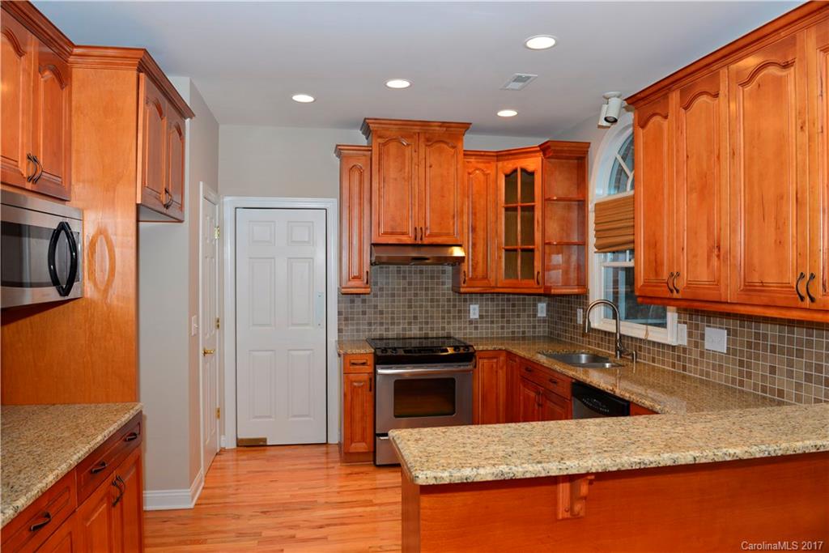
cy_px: 276
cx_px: 414
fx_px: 553
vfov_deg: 53.1
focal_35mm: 24
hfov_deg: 73.7
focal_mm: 24
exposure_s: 1/60
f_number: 5.6
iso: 400
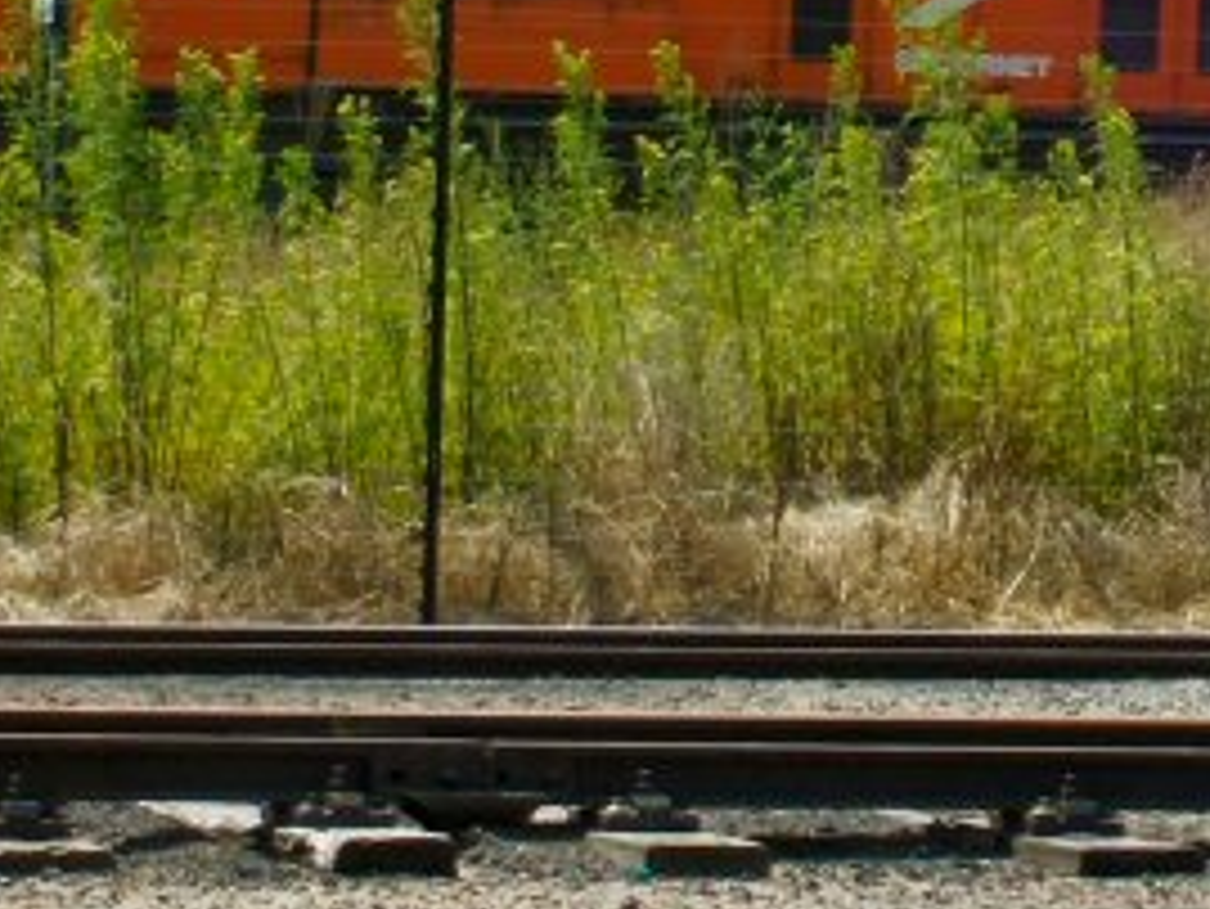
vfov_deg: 4.9
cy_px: 40
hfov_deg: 6.5
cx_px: 1394
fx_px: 10526
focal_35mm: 301
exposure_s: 1/210
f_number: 4.8
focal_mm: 18
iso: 80
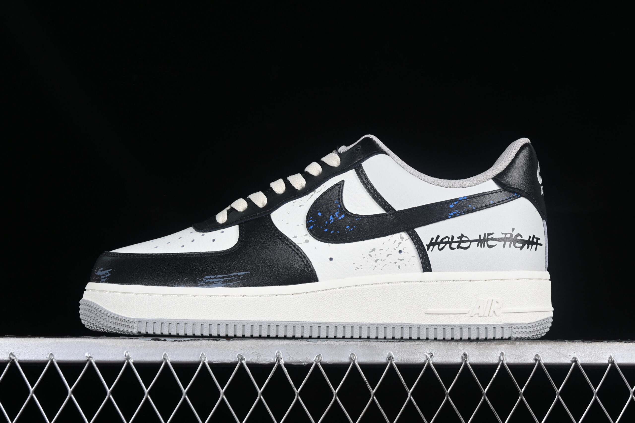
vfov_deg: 18.2
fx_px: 1323
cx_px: 318
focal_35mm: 75
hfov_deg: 27.0
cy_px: 212
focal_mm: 50
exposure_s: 1/80
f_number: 8
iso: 160
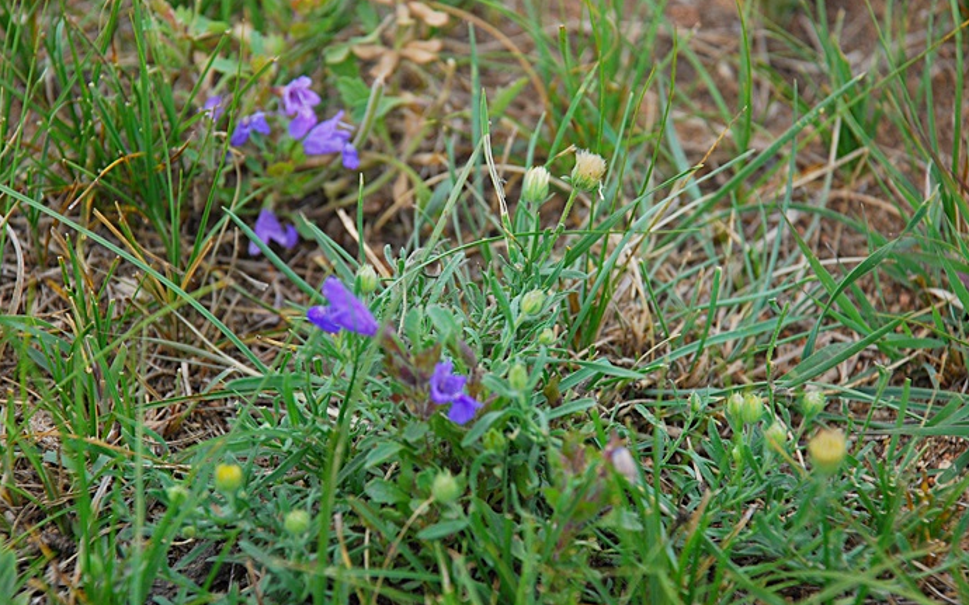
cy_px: 314
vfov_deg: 5.5
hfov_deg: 8.8
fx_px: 6326
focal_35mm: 240
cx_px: 452
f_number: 6.3
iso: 400
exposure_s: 1/500
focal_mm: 135
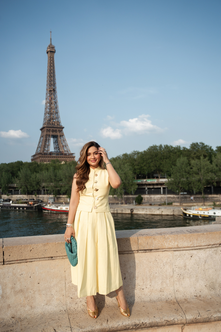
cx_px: 110
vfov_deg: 65.5
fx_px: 258
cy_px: 166
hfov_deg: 46.4
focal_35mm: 28
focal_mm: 28
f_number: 2.8
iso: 125
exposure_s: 1/2500
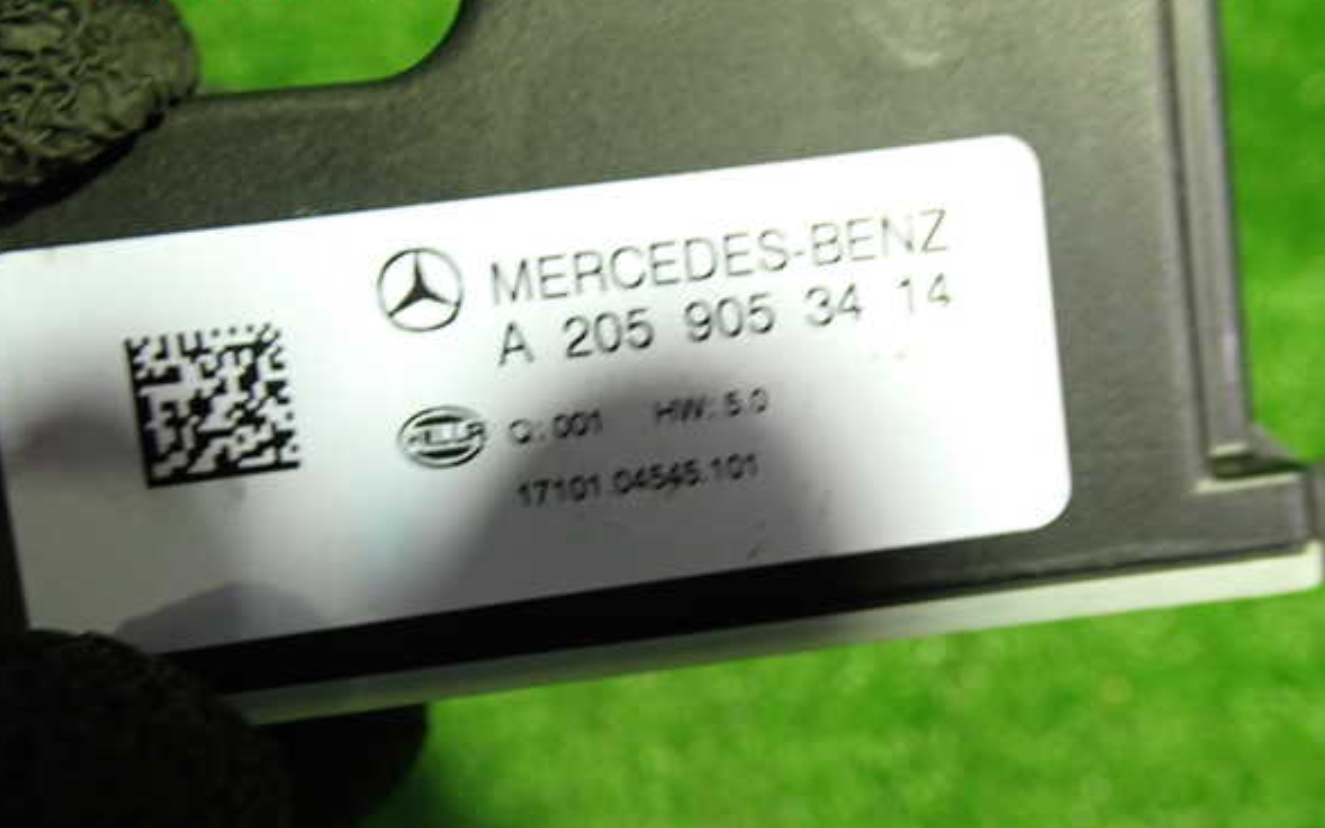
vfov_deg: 32.8
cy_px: 456
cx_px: 666
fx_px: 1408
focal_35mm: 39
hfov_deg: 50.4
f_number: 2.5
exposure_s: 1/40
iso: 400
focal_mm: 6.37
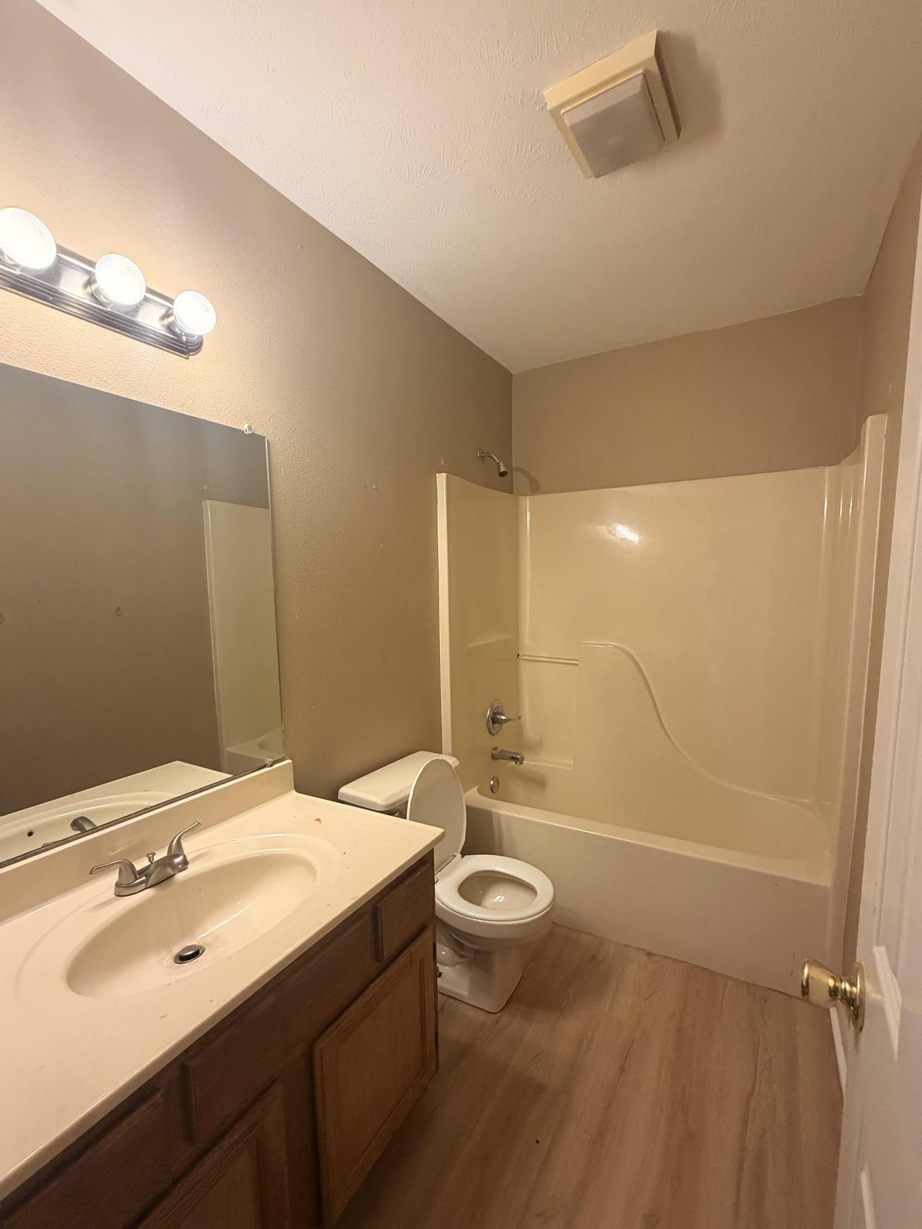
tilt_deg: -8.9
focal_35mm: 15
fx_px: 533
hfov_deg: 81.7
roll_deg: +1.1
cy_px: 649
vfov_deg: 98.1
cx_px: 481
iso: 250
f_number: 2.2
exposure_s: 1/60
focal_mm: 2.22
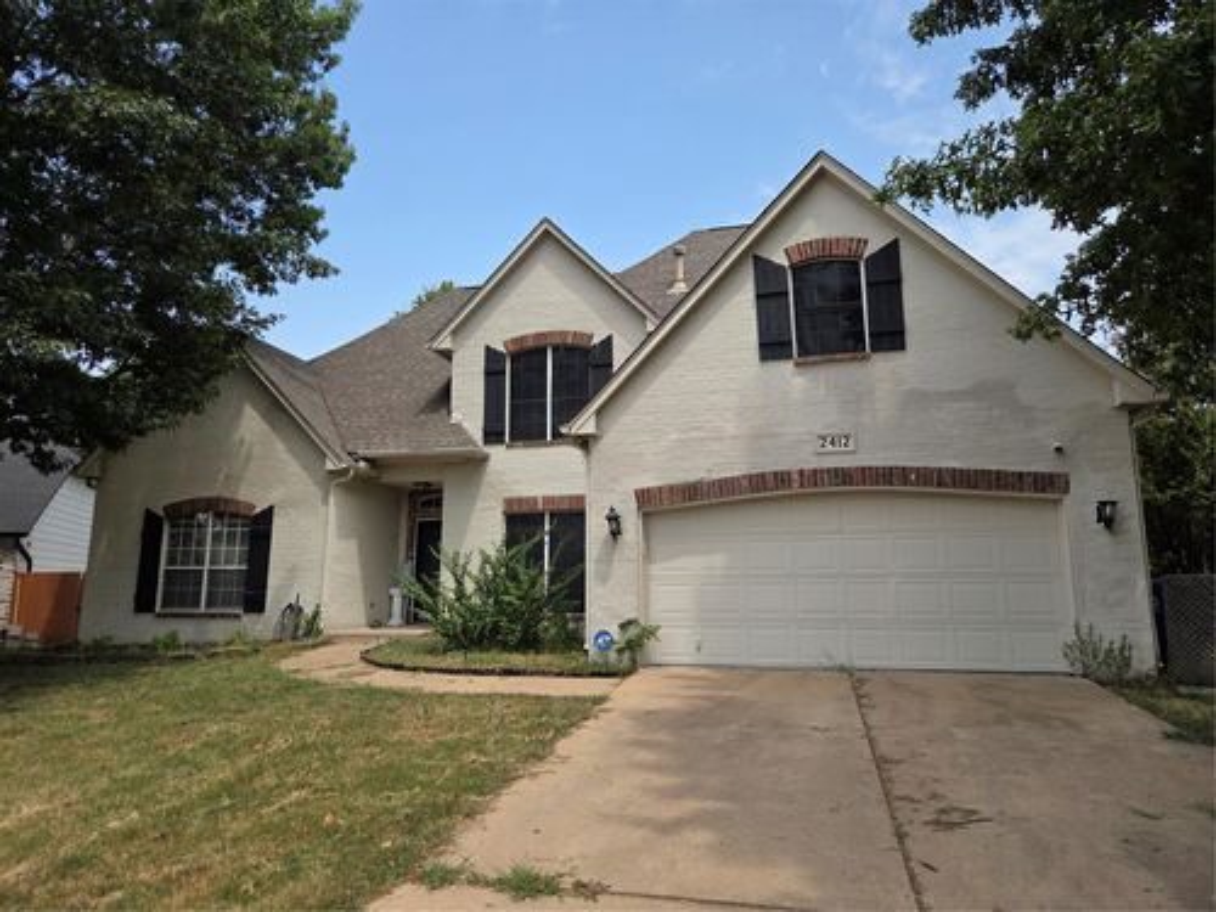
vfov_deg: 58.9
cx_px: 608
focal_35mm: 23
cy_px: 456
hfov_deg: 73.9
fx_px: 808
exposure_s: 1/3168
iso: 80
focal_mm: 5.4
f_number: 1.8
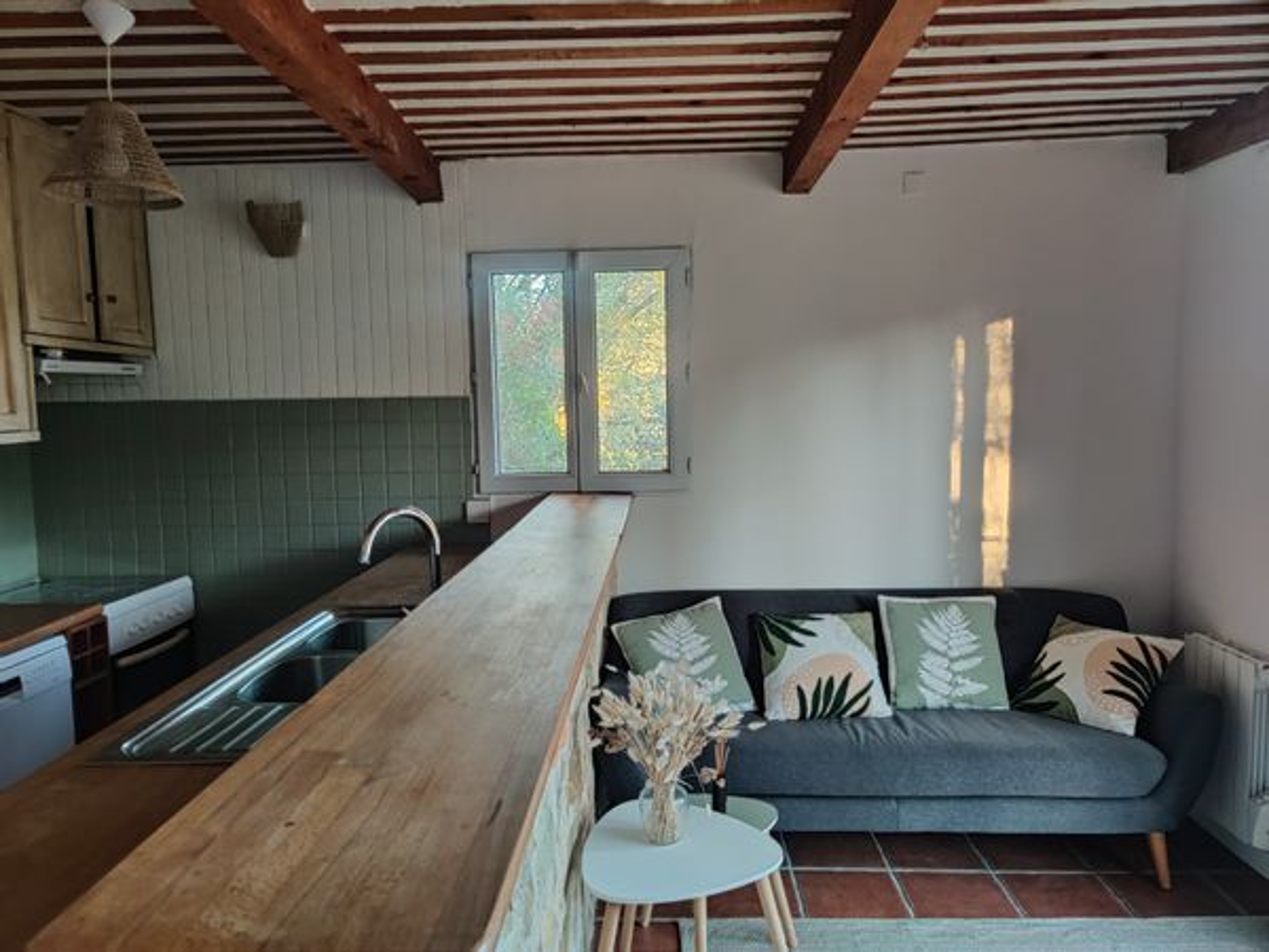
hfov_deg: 65.3
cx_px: 634
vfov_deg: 51.4
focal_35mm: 27
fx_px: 990
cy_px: 476
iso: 800
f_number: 1.65
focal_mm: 4.75
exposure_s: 1/20
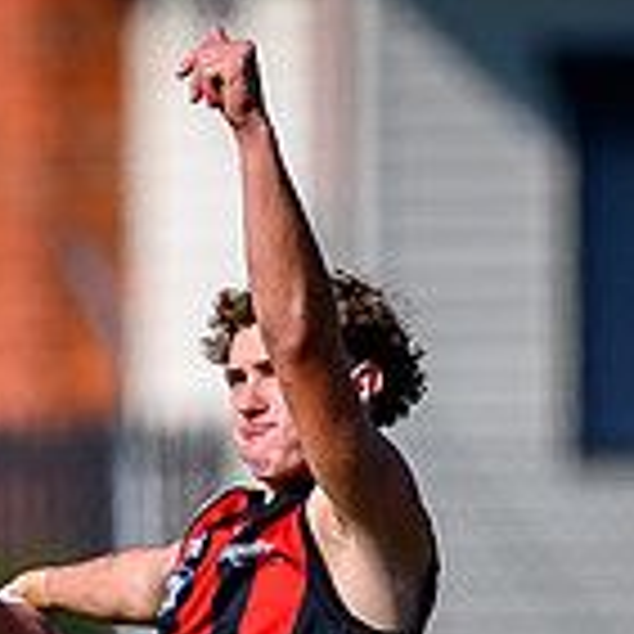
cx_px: -201
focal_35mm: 2578
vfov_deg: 0.7
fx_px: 53420
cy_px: 920
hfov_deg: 0.7
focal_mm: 500
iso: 160
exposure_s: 1/2500
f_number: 4
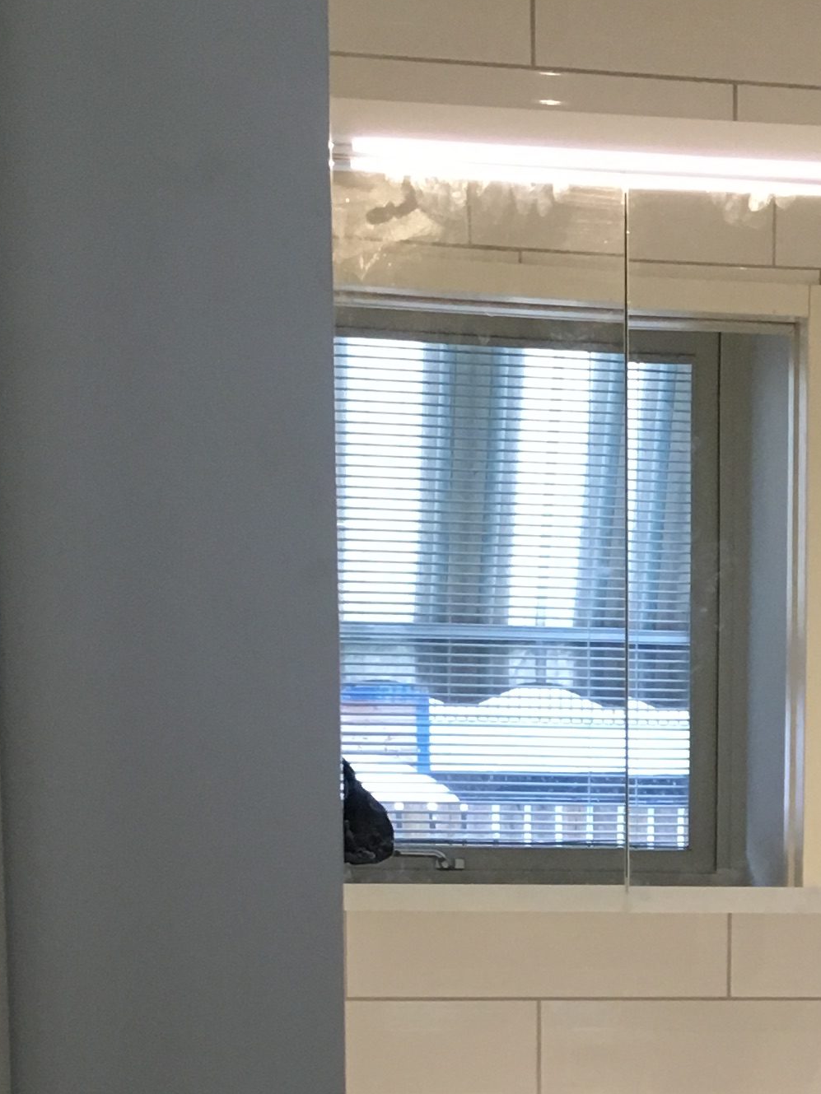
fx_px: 2782
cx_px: 930
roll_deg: -1.3
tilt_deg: -9.8
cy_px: 1161
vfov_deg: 21.3
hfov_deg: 16.2
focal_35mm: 88
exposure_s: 1/33
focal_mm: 4.15
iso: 125
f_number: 2.2
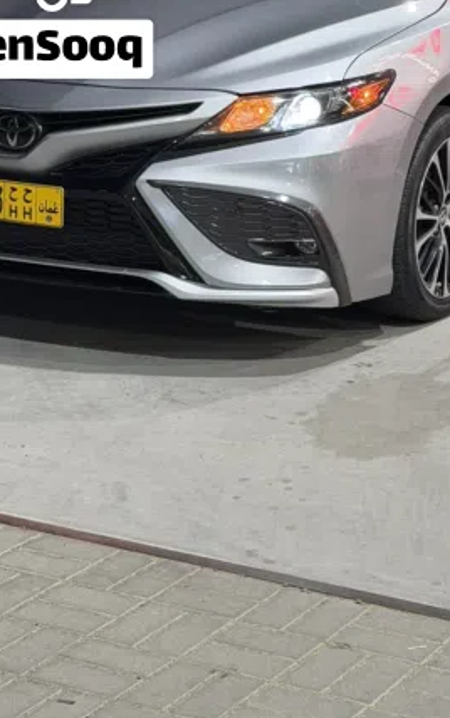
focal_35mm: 76
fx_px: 1489
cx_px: 406
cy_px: 320
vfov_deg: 27.1
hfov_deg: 16.9
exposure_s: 1/50
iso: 160
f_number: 1.78
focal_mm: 6.76
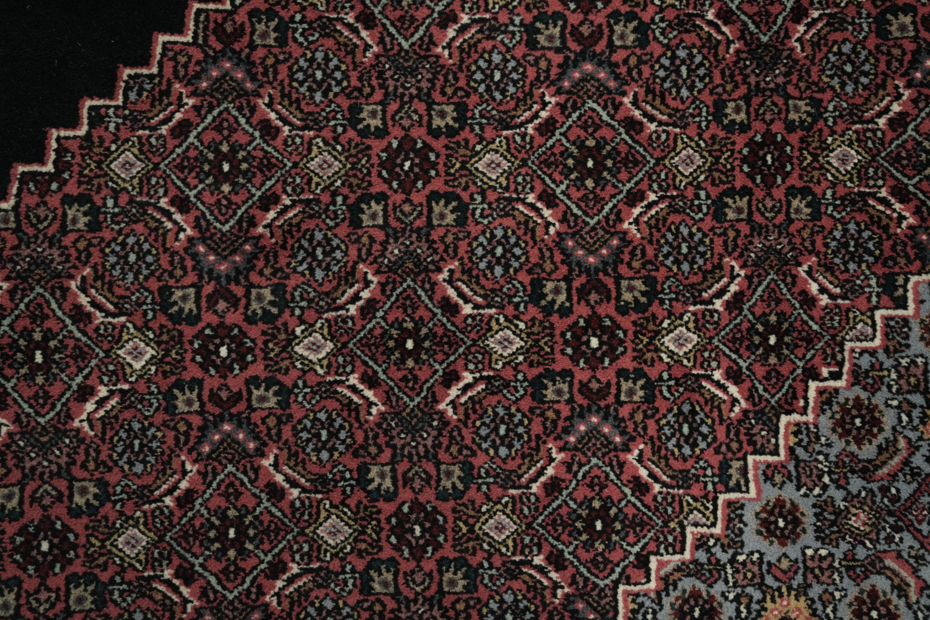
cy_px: 310
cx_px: 465
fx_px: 1137
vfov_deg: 30.5
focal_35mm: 44
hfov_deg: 44.5
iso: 2000
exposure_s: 1/125
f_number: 3.2
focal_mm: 44
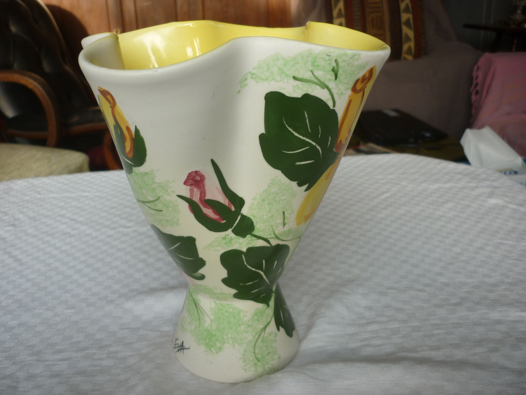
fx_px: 501
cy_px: 198
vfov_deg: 42.9
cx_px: 263
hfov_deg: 55.4
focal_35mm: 33
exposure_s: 1/80
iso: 80
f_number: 2.8
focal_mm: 5.5
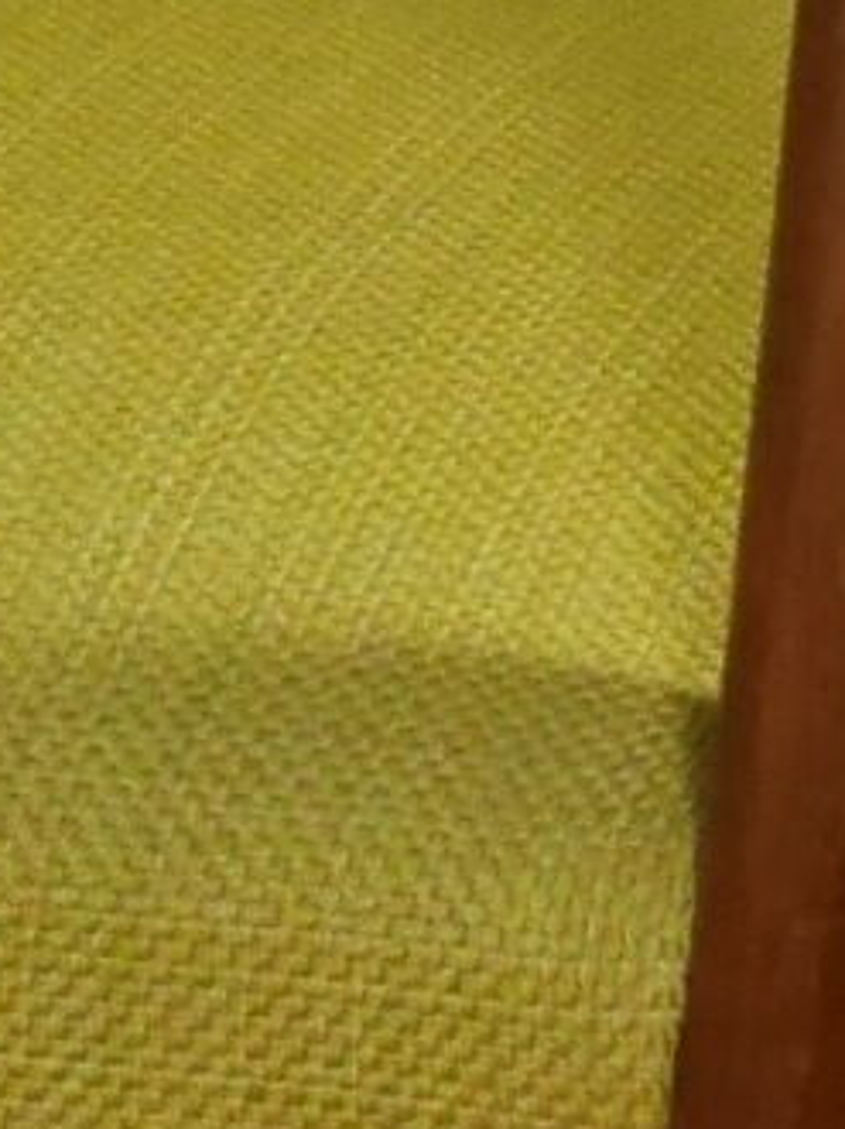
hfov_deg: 2.7
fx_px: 17240
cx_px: -3004
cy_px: 780
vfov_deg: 3.8
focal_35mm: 529
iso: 1600
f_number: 5.3
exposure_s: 1/125
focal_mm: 27
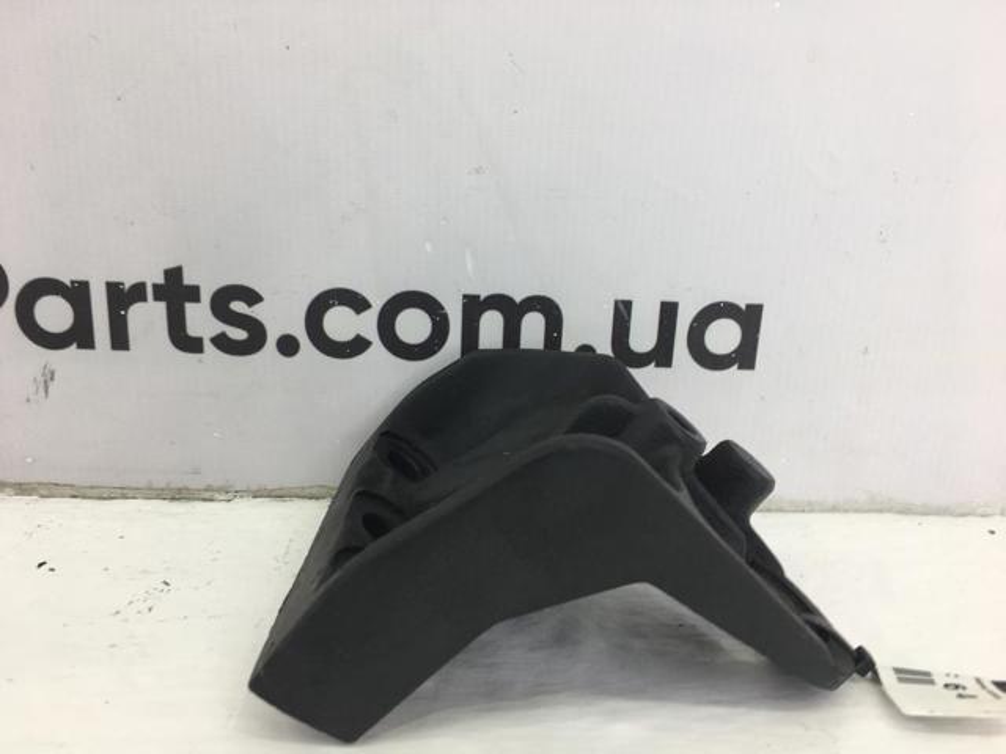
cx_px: 503
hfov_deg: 61.7
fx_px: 843
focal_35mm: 29
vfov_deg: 48.2
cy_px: 377
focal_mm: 4.15
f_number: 2.2
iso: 25
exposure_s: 1/50
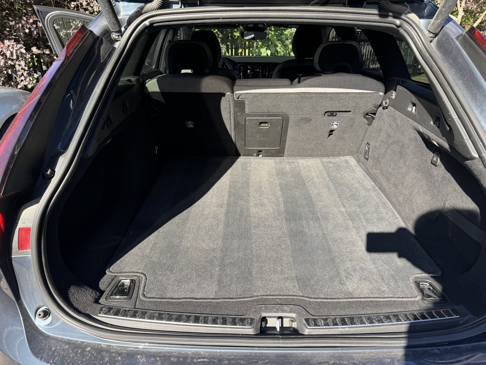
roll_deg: +0.2
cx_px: 243
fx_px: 337
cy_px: 182
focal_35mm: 24
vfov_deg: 56.8
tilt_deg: -23.9
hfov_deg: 71.6
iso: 80
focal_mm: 6.76
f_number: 1.78
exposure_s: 1/707
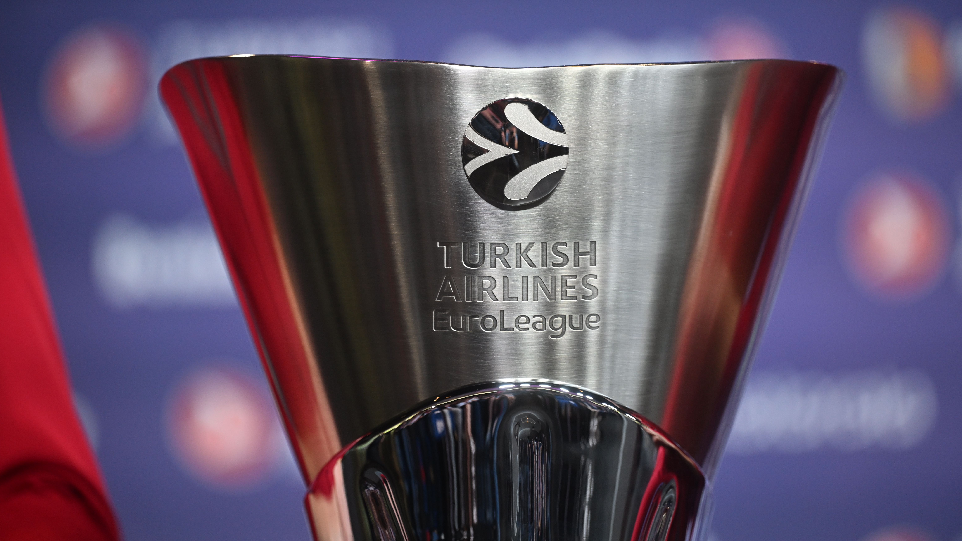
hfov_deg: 10.3
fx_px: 5357
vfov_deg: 5.8
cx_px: 481
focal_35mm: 210
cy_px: 222
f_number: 2.8
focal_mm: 200
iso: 1250
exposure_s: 1/500
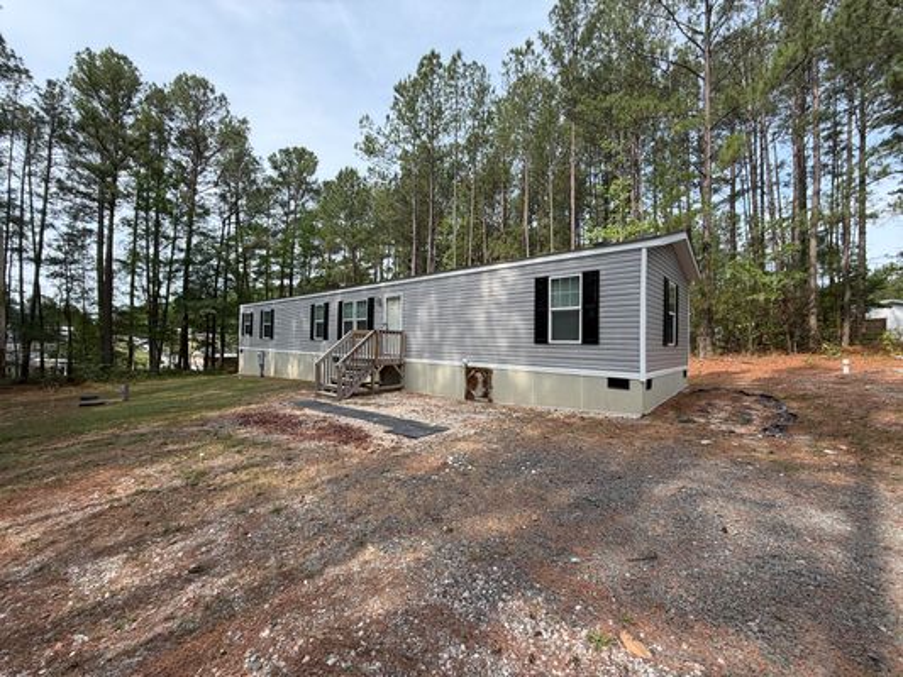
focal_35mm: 14
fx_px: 365
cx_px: 452
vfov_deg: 85.7
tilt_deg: +0.9
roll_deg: -0.8
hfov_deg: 102.1
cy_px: 338
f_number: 2.2
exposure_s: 1/502
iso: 40
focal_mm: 2.22
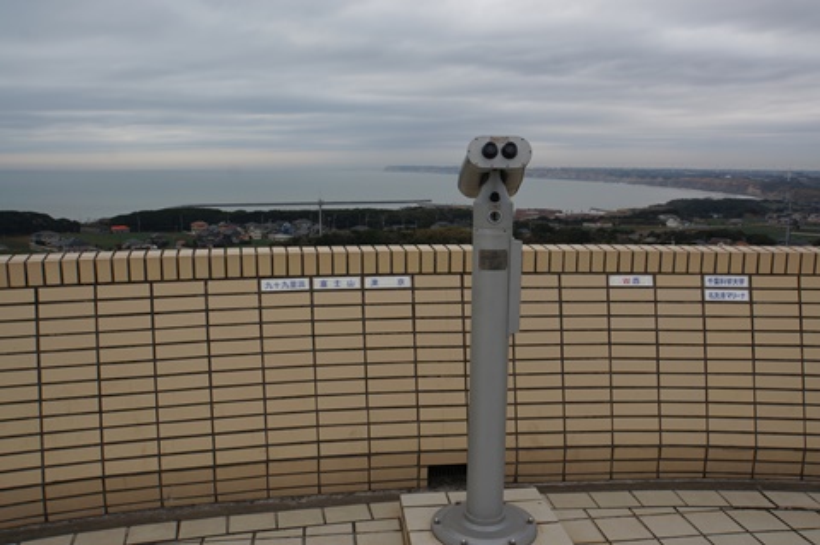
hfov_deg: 60.5
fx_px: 703
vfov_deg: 42.4
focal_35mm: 31
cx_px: 410
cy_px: 272
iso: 100
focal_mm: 20.6
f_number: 9
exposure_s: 1/125
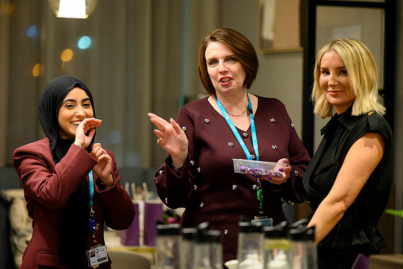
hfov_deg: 14.7
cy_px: 134
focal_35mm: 140
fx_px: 1566
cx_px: 202
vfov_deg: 9.8
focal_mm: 140
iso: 3200
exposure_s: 1/200
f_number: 2.8
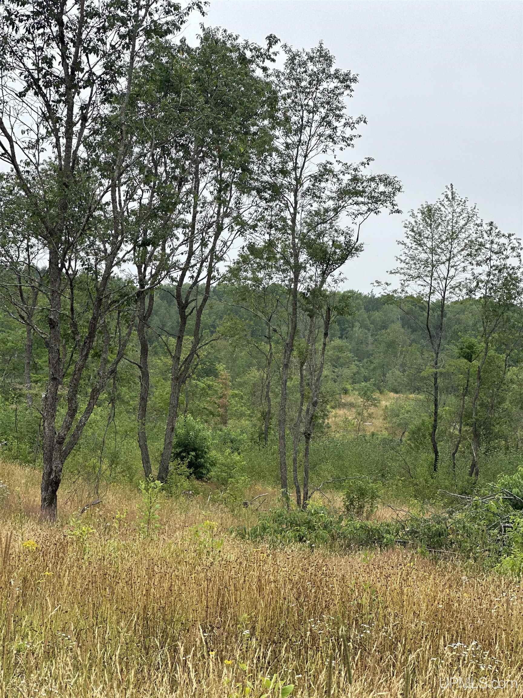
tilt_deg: +1.4
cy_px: 349
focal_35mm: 77
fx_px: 1551
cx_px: 262
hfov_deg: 19.1
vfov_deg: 25.3
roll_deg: -8.3
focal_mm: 9
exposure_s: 1/244
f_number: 2.8
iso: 25
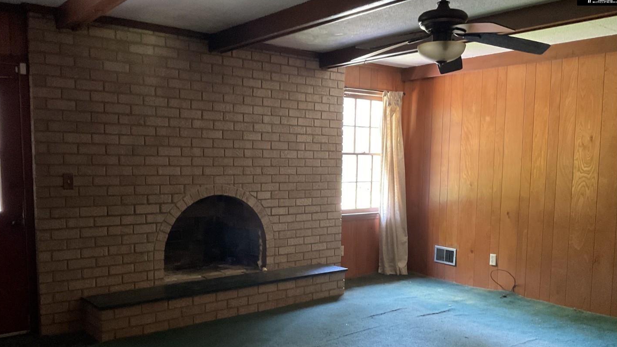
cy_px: 218
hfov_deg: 61.0
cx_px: 306
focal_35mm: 32
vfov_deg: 36.5
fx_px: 524
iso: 400
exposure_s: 1/30
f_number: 1.8
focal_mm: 3
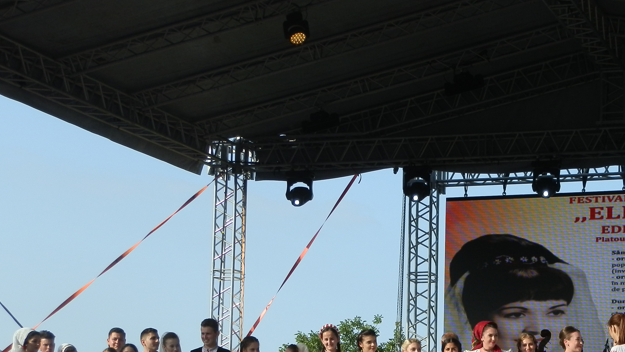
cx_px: 490
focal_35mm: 81
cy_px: 344
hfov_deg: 25.8
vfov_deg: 14.7
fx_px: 1342
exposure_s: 1/500
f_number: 3.5
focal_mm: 8.51
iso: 64
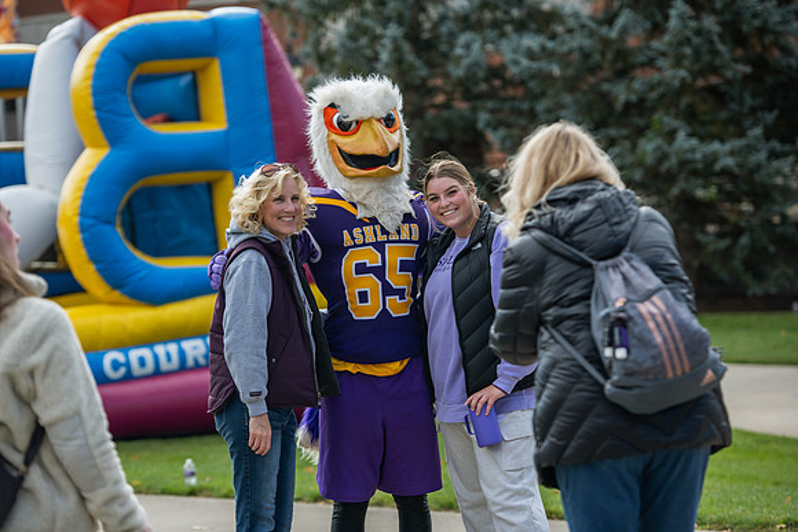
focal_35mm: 122
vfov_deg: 11.2
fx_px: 2705
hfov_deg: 16.8
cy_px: 266
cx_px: 399
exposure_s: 1/500
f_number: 3.5
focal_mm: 122
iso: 100
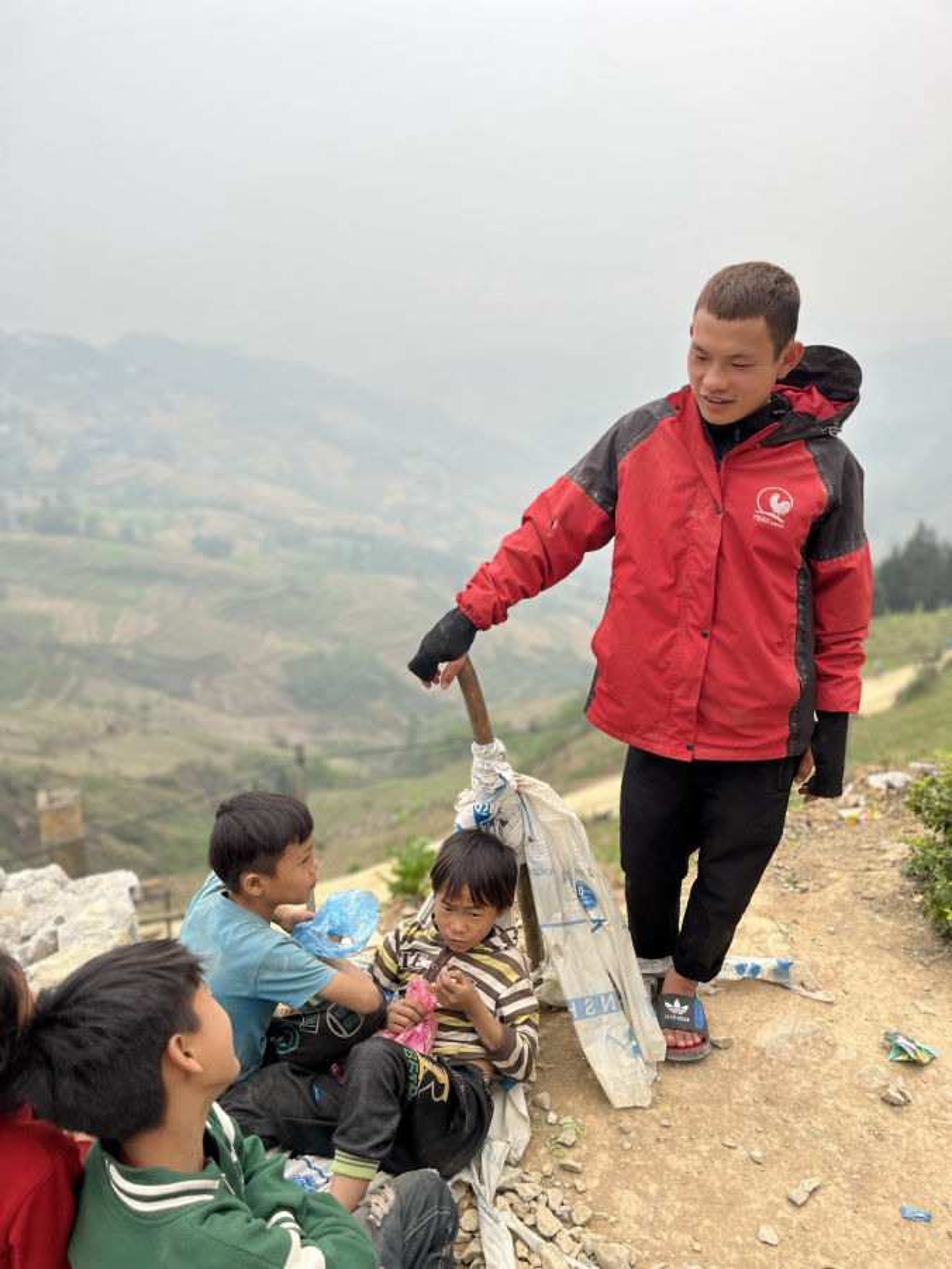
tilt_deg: -20.9
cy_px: 634
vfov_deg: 67.3
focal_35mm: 26
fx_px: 953
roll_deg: -0.4
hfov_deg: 53.1
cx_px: 476
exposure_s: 1/1721
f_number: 1.6
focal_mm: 5.1
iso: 50
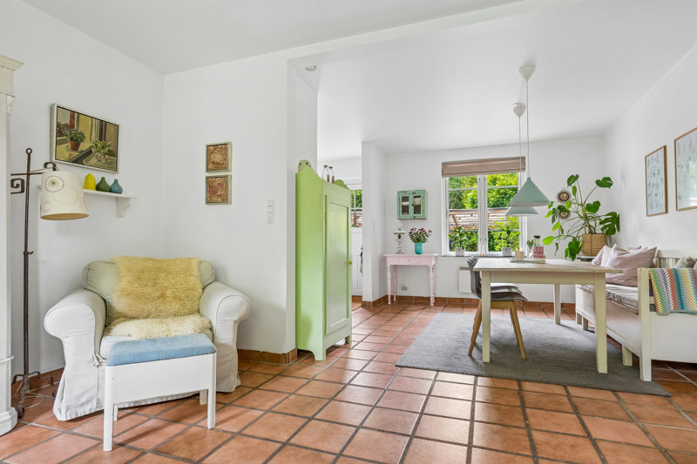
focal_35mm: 18
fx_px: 358
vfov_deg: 65.9
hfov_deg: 88.4
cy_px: 232
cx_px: 348
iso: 400
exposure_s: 1/10
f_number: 6.3
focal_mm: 18.5
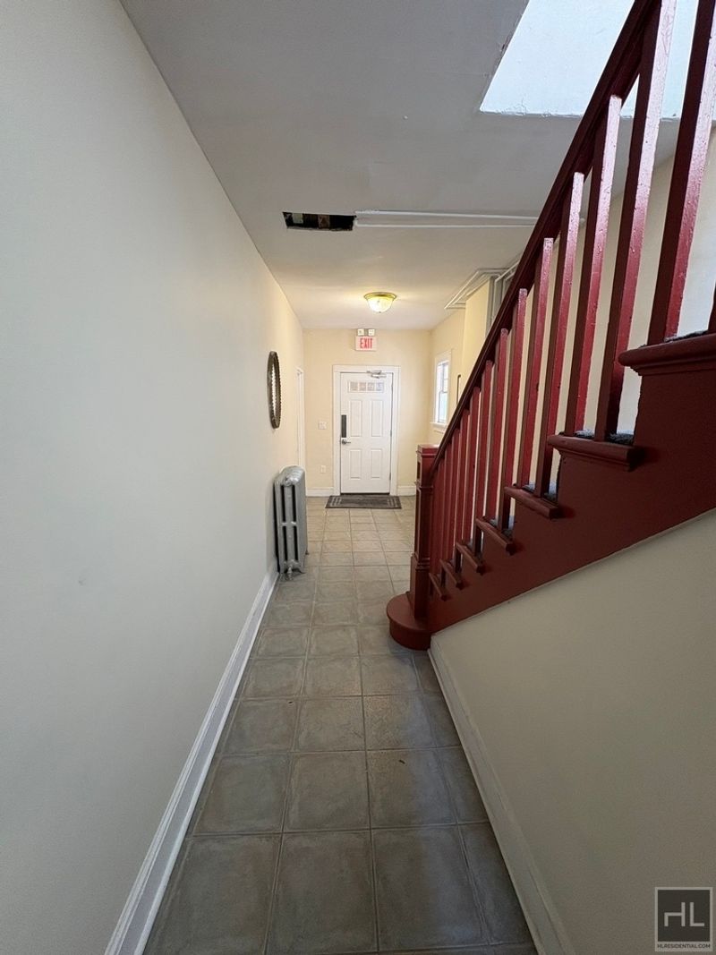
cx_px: 358
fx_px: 386
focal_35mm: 14
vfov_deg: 102.1
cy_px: 478
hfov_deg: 85.7
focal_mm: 2.22
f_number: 2.2
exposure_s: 1/60
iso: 200
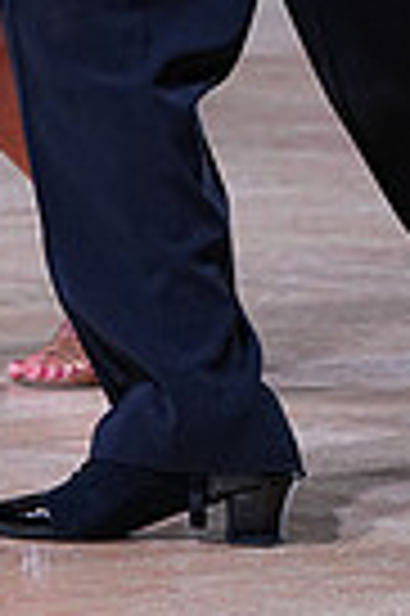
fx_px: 7398
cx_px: 16
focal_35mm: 432
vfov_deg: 4.7
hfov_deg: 3.2
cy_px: -580
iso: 1000
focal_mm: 102
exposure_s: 1/400
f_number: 4
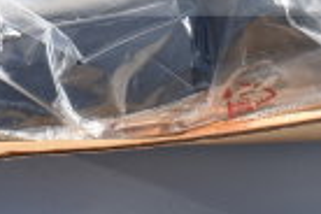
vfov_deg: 9.4
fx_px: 1241
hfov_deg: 14.6
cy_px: -169
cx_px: 63
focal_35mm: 139
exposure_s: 1/320
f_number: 9
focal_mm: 21
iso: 200
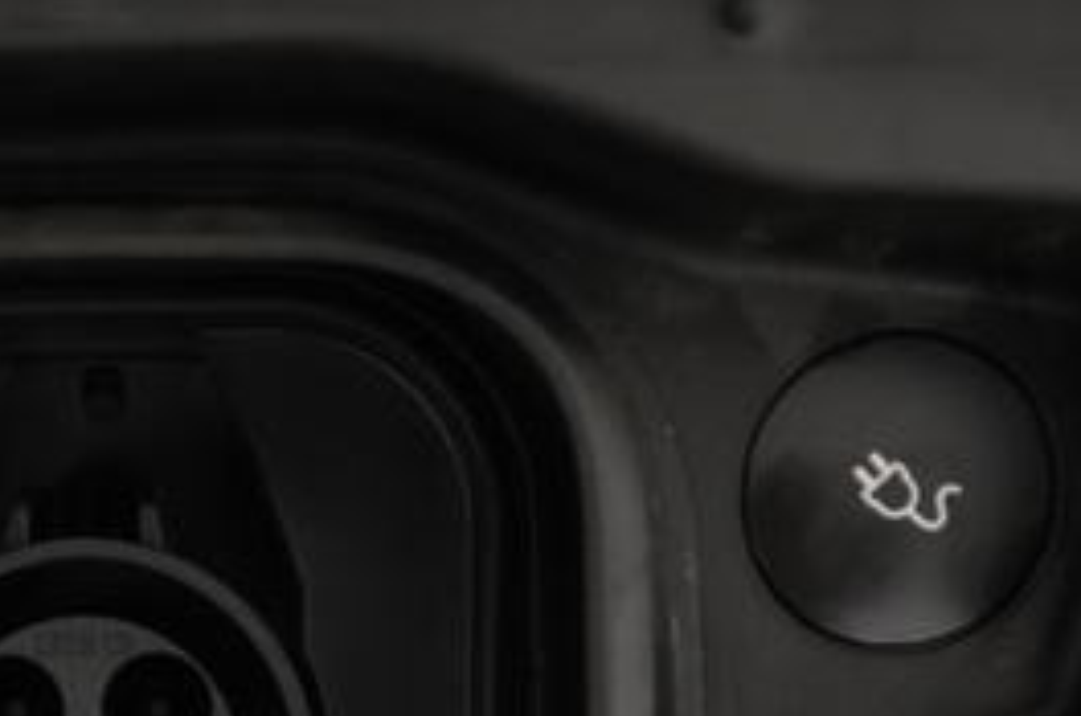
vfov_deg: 19.0
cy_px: 835
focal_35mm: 68
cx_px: 119
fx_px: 2038
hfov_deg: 28.6
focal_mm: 28
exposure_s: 1/160
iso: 6400
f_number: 4.5
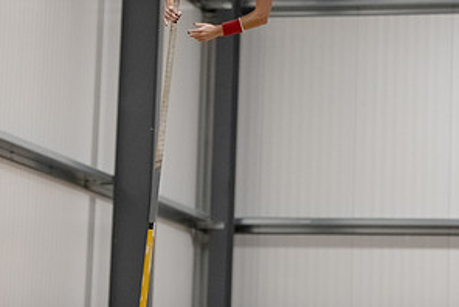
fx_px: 2999
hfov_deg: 8.8
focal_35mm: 235
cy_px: 13
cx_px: 248
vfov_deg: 5.8
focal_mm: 120
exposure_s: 1/1000
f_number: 2.8
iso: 6400
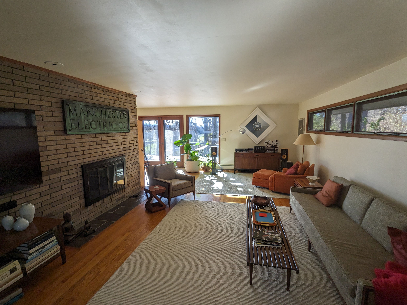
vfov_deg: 78.1
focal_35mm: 16
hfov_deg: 94.5
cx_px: 204
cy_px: 152
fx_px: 188
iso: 42
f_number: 2.2
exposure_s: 1/216
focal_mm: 2.22
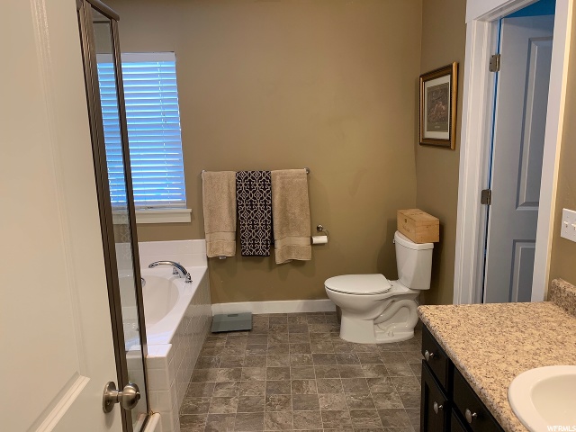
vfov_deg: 53.1
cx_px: 288
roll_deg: +1.1
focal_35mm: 26
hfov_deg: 67.3
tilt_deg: -11.5
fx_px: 433
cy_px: 216
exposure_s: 1/60
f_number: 1.8
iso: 80
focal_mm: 4.25
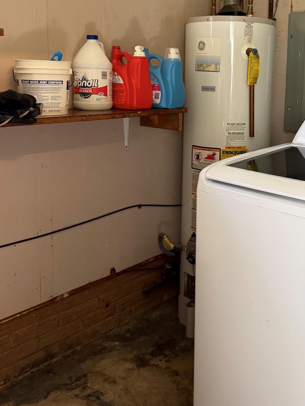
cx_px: 219
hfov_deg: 36.2
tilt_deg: -8.4
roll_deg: +0.5
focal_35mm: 39
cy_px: 132
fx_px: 458
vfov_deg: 47.0
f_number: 1.78
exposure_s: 1/61
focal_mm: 6.76
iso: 200
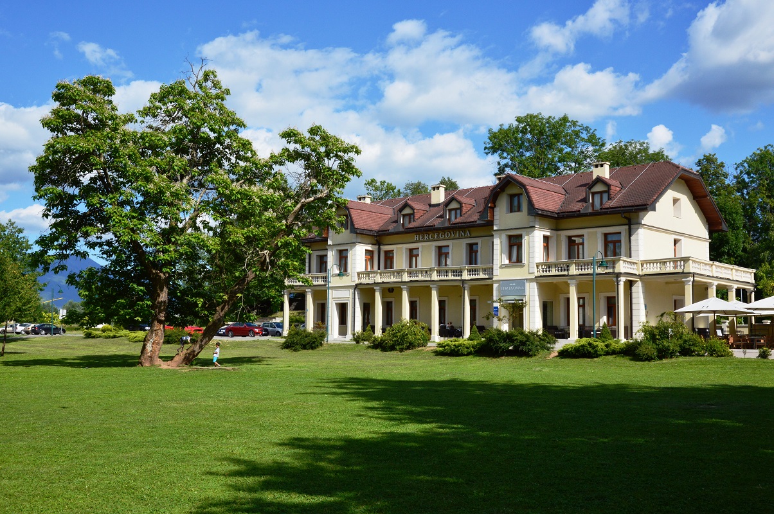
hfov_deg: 53.2
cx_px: 387
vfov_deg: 36.8
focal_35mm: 36
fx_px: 773
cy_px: 257
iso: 400
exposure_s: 1/500
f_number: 11
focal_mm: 24
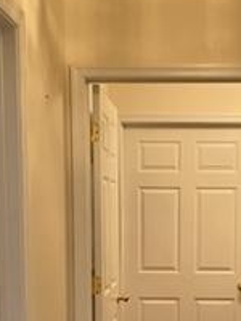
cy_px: 311
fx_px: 770
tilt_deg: -7.5
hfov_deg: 17.7
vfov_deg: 22.7
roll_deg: -0.1
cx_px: 183
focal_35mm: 83
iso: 250
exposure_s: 1/60
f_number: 1.6
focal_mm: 4.2
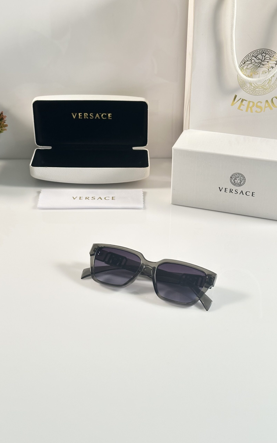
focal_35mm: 51
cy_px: 221
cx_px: 135
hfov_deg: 25.3
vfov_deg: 39.6
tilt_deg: -30.3
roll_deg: -0.1
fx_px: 616
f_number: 1.78
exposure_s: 1/100
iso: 80
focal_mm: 6.86
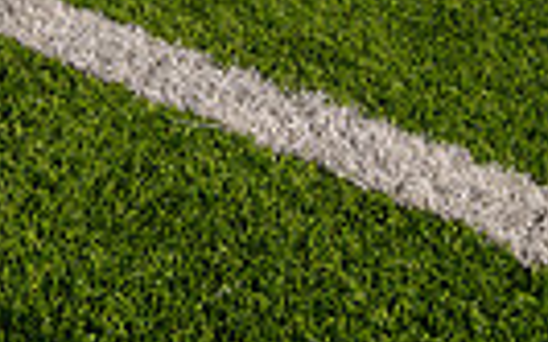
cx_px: 82
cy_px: -560
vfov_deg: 11.7
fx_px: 1239
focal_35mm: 83
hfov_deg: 24.4
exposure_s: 1/125
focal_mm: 24
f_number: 7.1
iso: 50
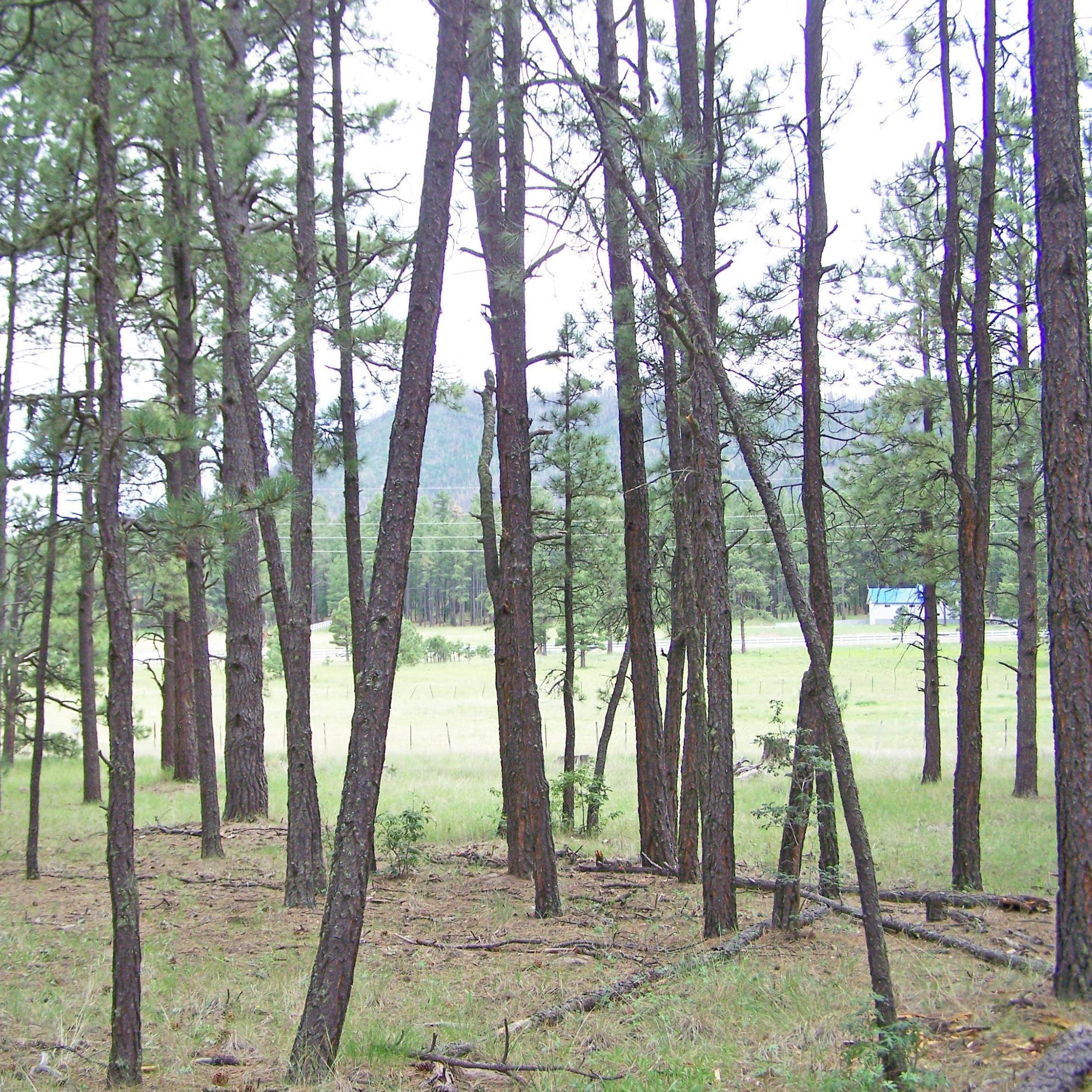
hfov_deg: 37.3
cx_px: 415
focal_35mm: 45
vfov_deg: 37.6
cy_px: 546
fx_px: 1606
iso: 64
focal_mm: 6.3
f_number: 2.8
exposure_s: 1/200
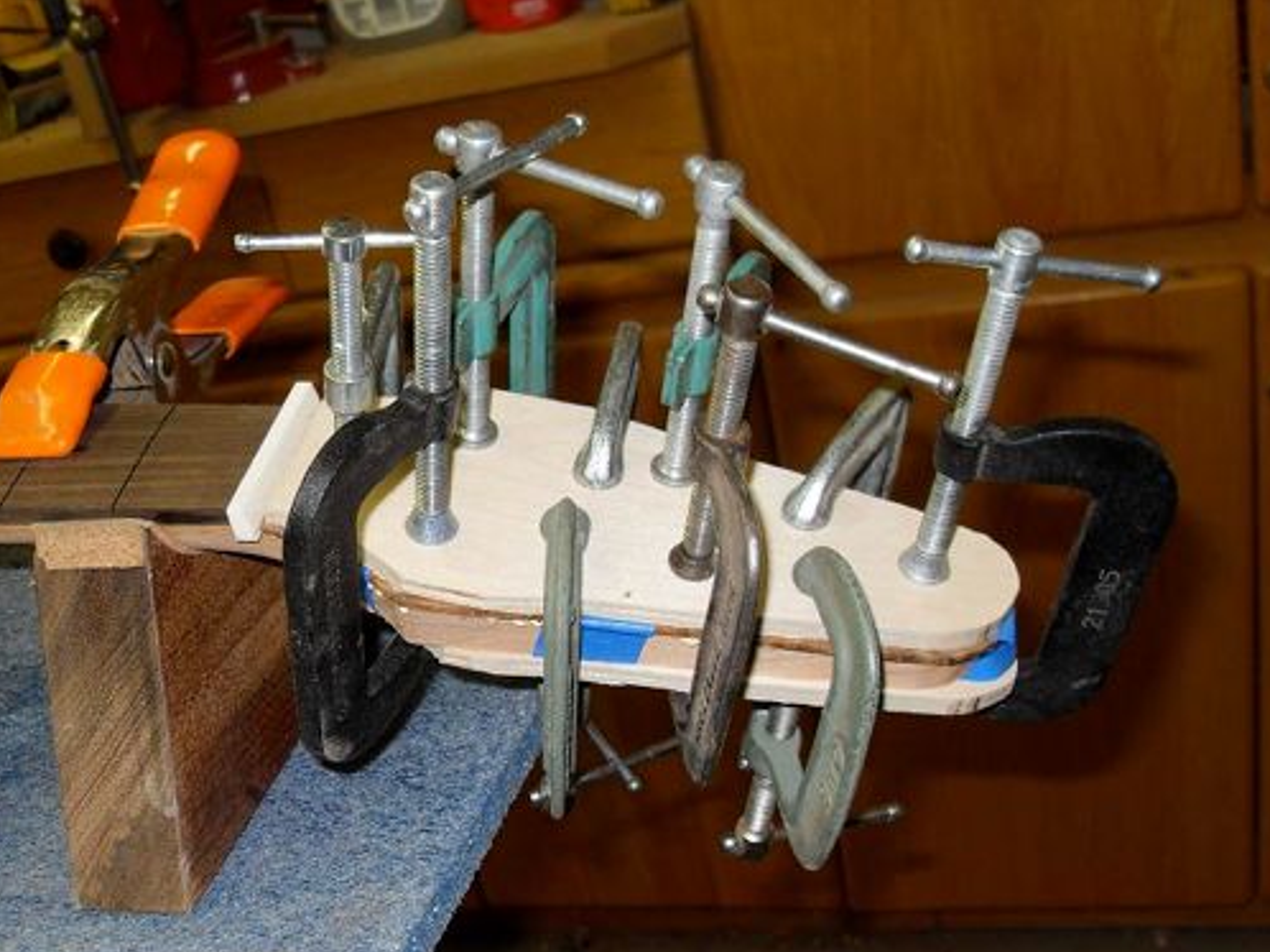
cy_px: 607
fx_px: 1650
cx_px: 507
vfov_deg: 32.0
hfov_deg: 41.9
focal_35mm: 45
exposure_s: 1/45
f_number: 2.8
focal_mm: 6.3
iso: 100
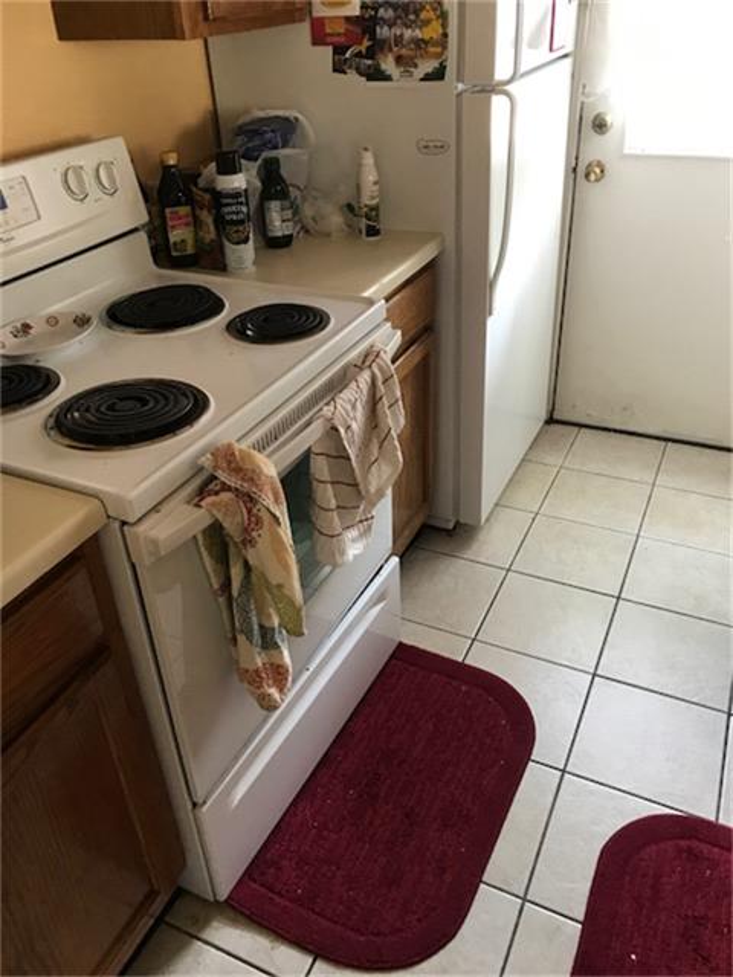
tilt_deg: -32.6
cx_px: 366
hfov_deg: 49.7
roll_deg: +2.9
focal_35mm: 28
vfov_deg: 63.4
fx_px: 791
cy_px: 488
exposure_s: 1/15
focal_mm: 3.99
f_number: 1.8
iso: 40
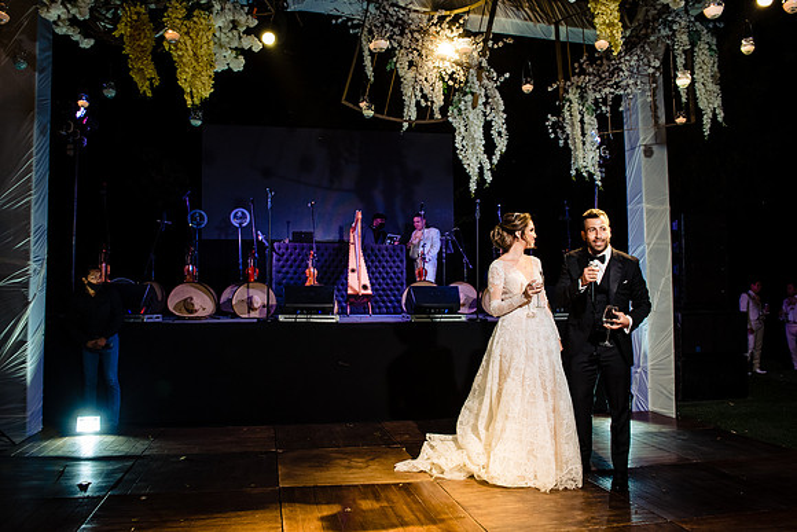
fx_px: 598
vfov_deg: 48.0
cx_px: 398
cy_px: 266
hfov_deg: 67.4
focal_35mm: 27
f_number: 8
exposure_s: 1/60
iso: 2000
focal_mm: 27
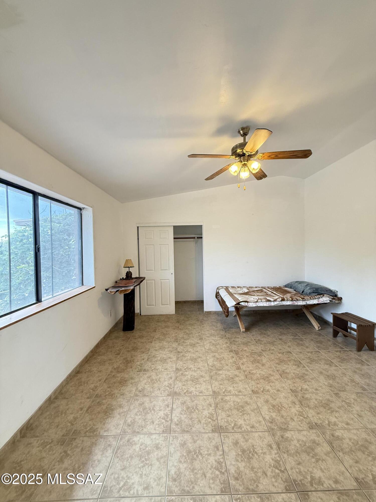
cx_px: 188
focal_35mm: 14
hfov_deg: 85.7
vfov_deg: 102.1
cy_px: 251
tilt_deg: -0.5
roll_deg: +0.1
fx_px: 203
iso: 400
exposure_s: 1/60
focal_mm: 2.22
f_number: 2.2
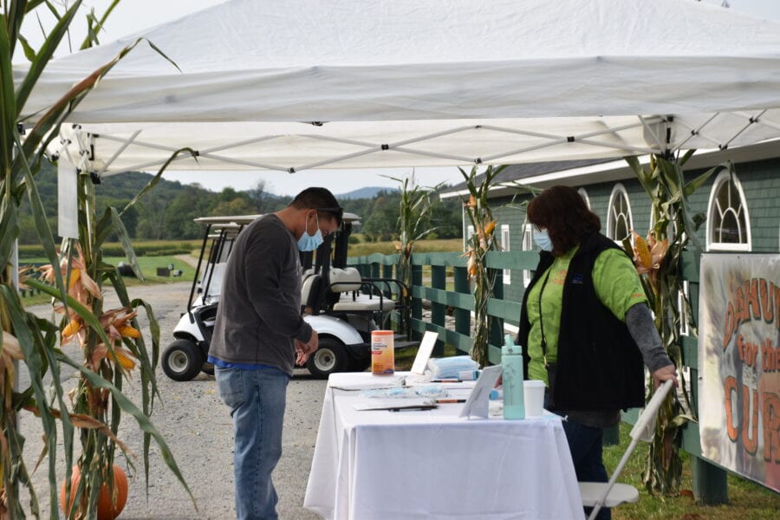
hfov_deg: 26.0
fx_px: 1690
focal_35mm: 78
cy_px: 260
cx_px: 390
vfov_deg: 17.5
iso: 200
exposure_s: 1/320
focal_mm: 52
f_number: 9
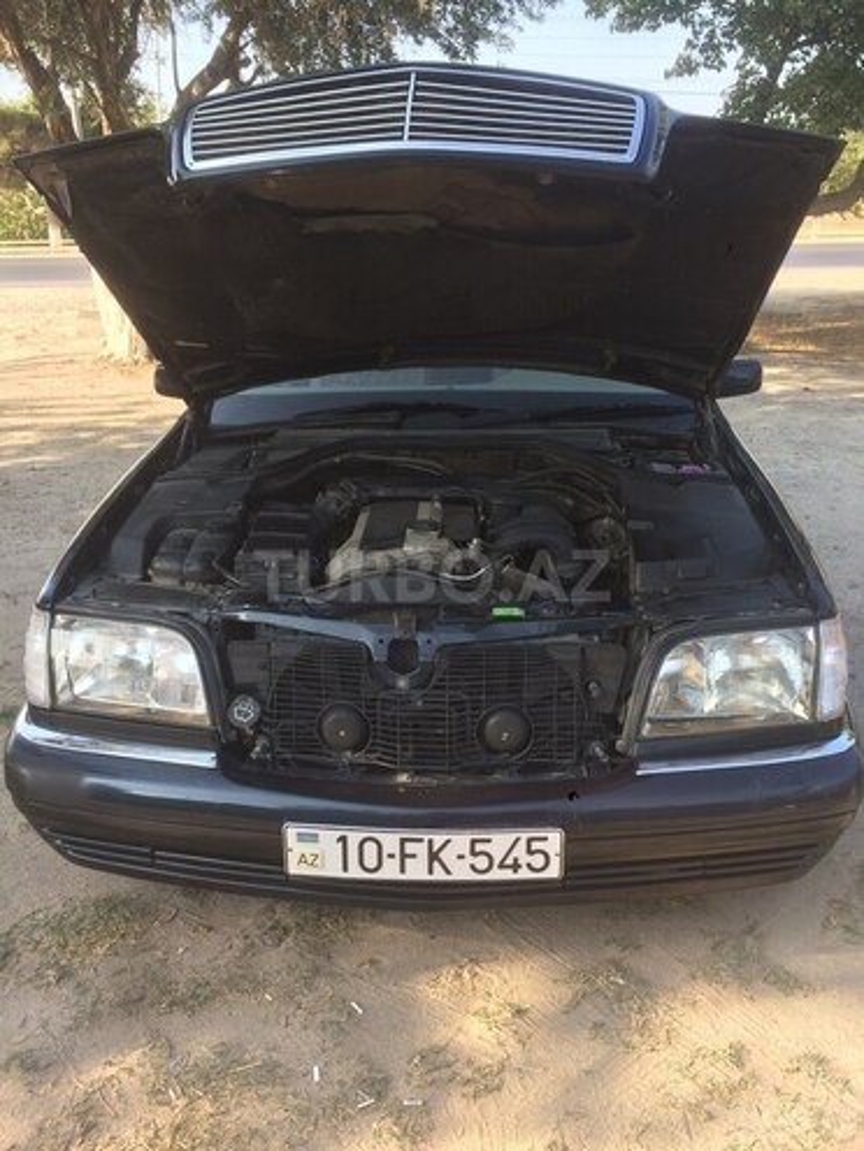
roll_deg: -1.3
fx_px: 965
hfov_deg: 48.2
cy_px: 576
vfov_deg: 61.7
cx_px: 432
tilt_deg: -19.1
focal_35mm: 29
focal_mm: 4.15
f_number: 2.2
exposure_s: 1/410
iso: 32
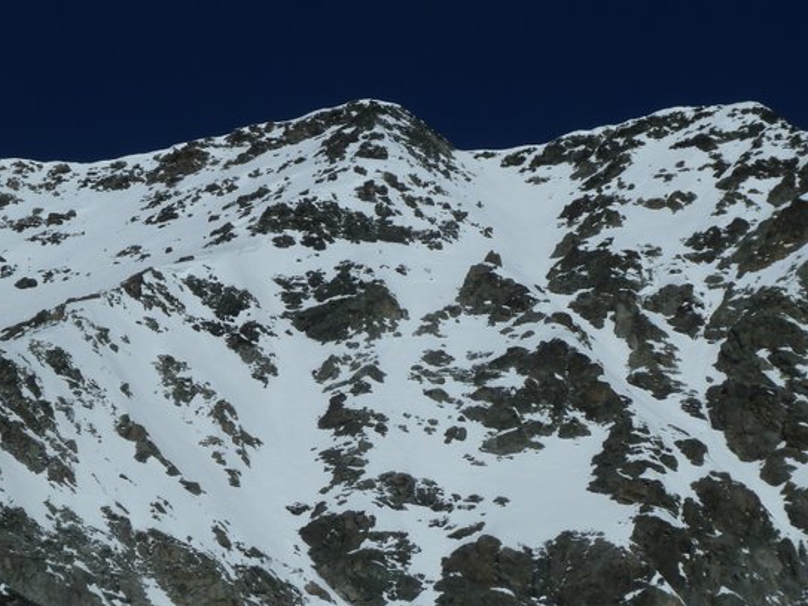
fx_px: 2684
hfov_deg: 17.1
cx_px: 381
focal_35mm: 115
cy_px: 398
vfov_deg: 12.9
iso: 80
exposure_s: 1/1300
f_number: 6.3
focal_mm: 12.8
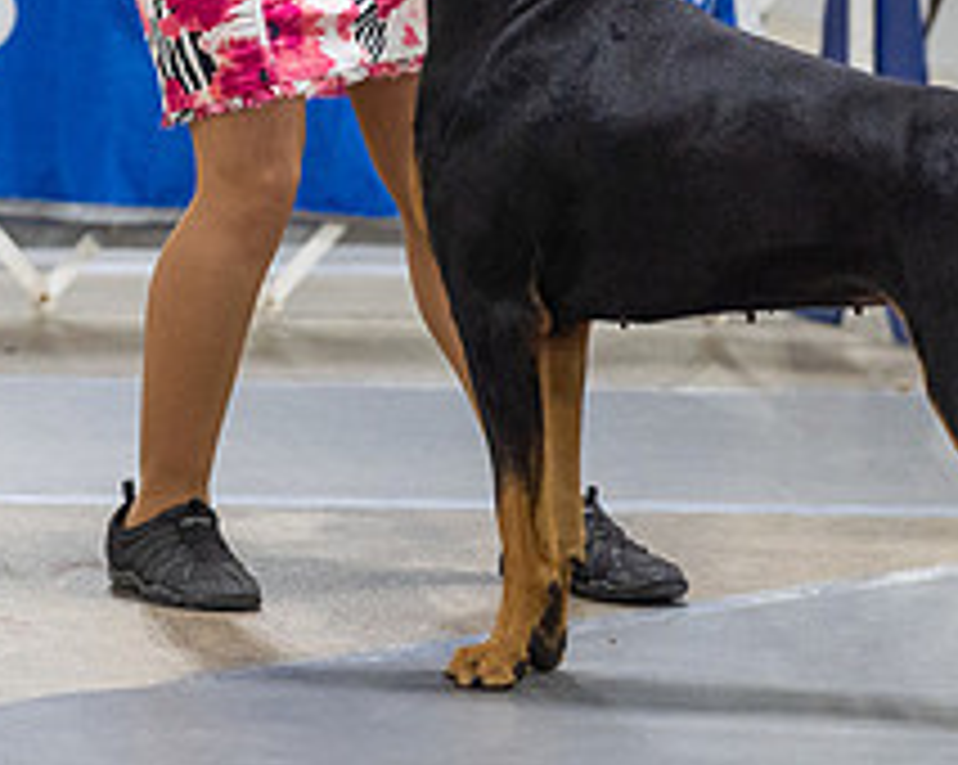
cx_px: 371
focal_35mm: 489
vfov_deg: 3.2
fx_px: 13852
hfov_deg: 4.0
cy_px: -54
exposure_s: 1/200
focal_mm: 164
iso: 2500
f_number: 2.8
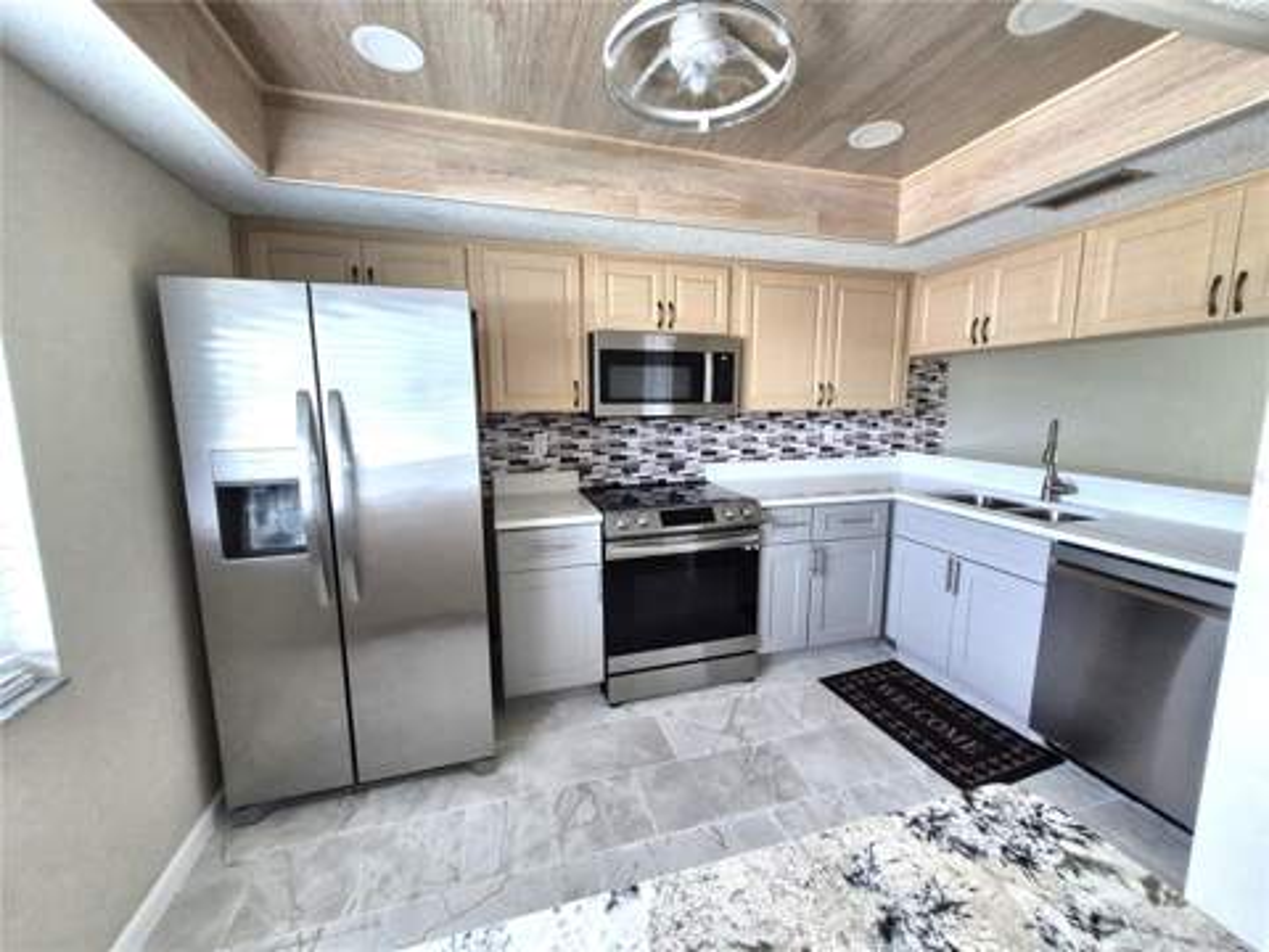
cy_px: 476
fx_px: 477
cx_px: 634
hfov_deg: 106.2
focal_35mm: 13
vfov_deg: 89.9
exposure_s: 1/60
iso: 500
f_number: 2.2
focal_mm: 1.74
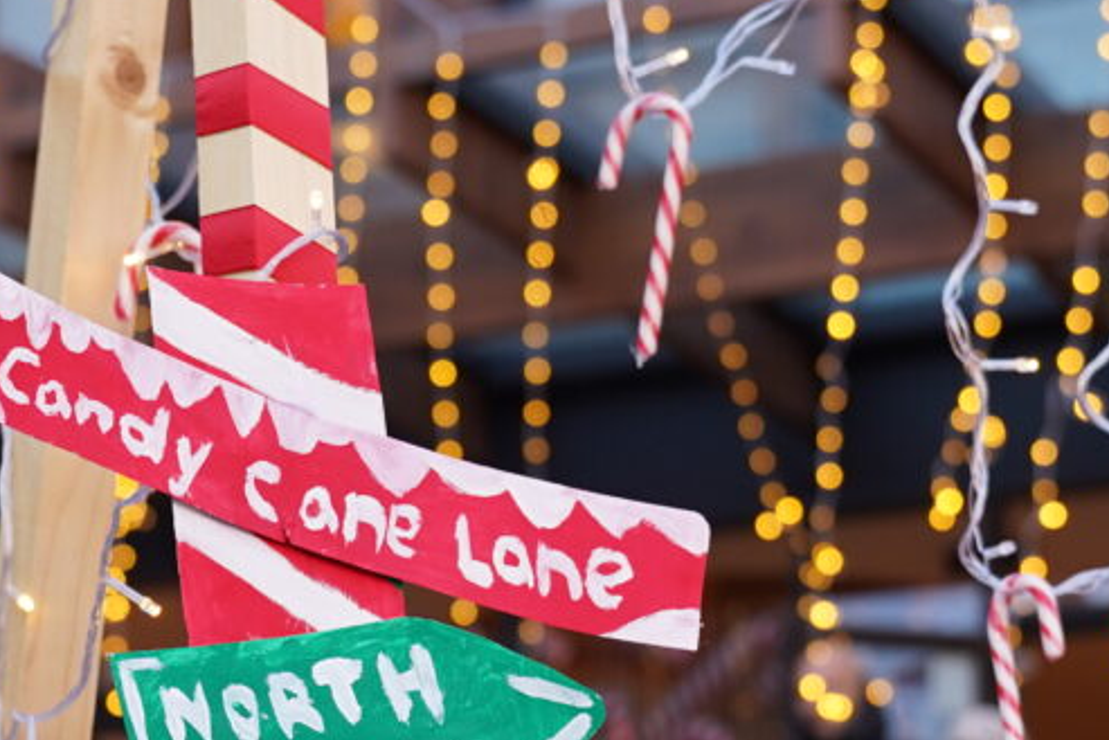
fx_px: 3328
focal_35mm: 108
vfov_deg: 12.6
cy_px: 698
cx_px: 412
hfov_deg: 18.9
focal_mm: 35
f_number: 3.2
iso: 320
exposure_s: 1/50
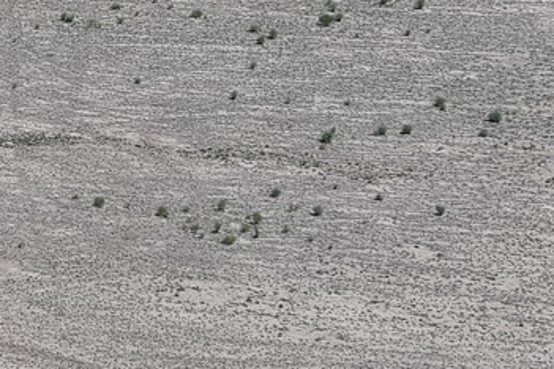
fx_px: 2601
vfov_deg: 8.0
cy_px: -100
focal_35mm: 169
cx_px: -813
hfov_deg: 10.4
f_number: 2.8
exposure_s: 1/1600
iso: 100
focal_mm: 10.13
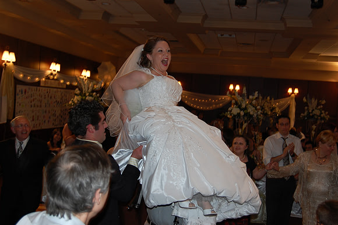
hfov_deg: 41.1
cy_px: 112
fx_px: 450
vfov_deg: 28.0
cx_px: 169
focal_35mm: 48
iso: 400
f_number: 4.5
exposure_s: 1/60
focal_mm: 32
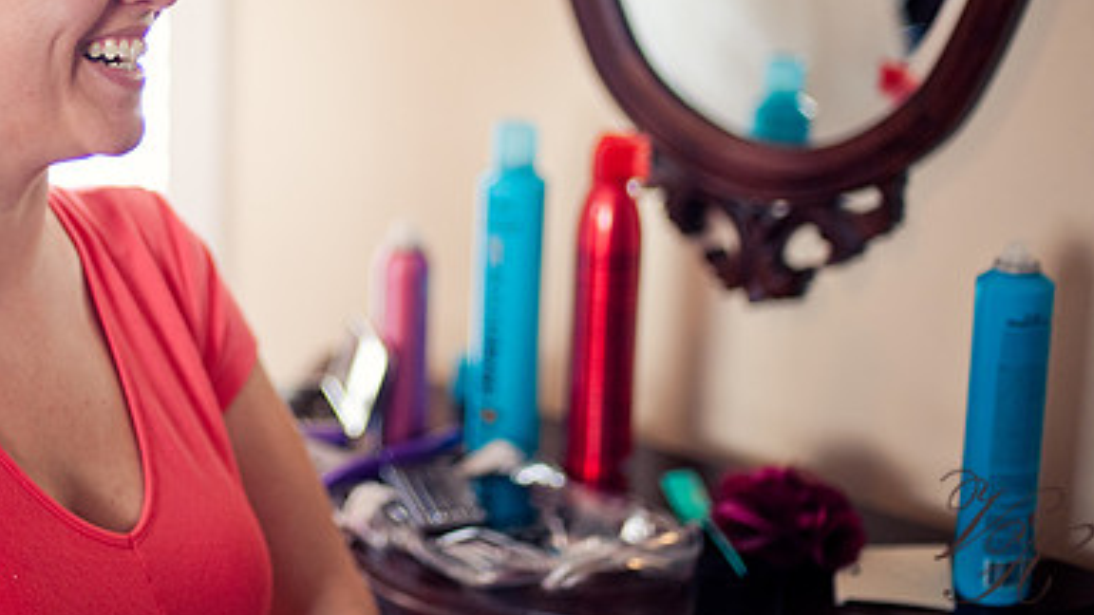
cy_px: 111
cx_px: 299
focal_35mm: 79
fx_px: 2292
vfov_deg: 15.2
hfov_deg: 26.6
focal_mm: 50
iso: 200
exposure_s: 1/125
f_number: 1.4
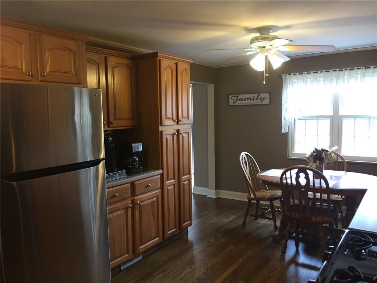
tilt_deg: -4.9
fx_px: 316
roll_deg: +1.0
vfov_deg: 48.2
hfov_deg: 61.7
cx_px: 188
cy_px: 142
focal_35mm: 29
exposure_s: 1/30
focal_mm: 4.15
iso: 100
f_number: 2.2
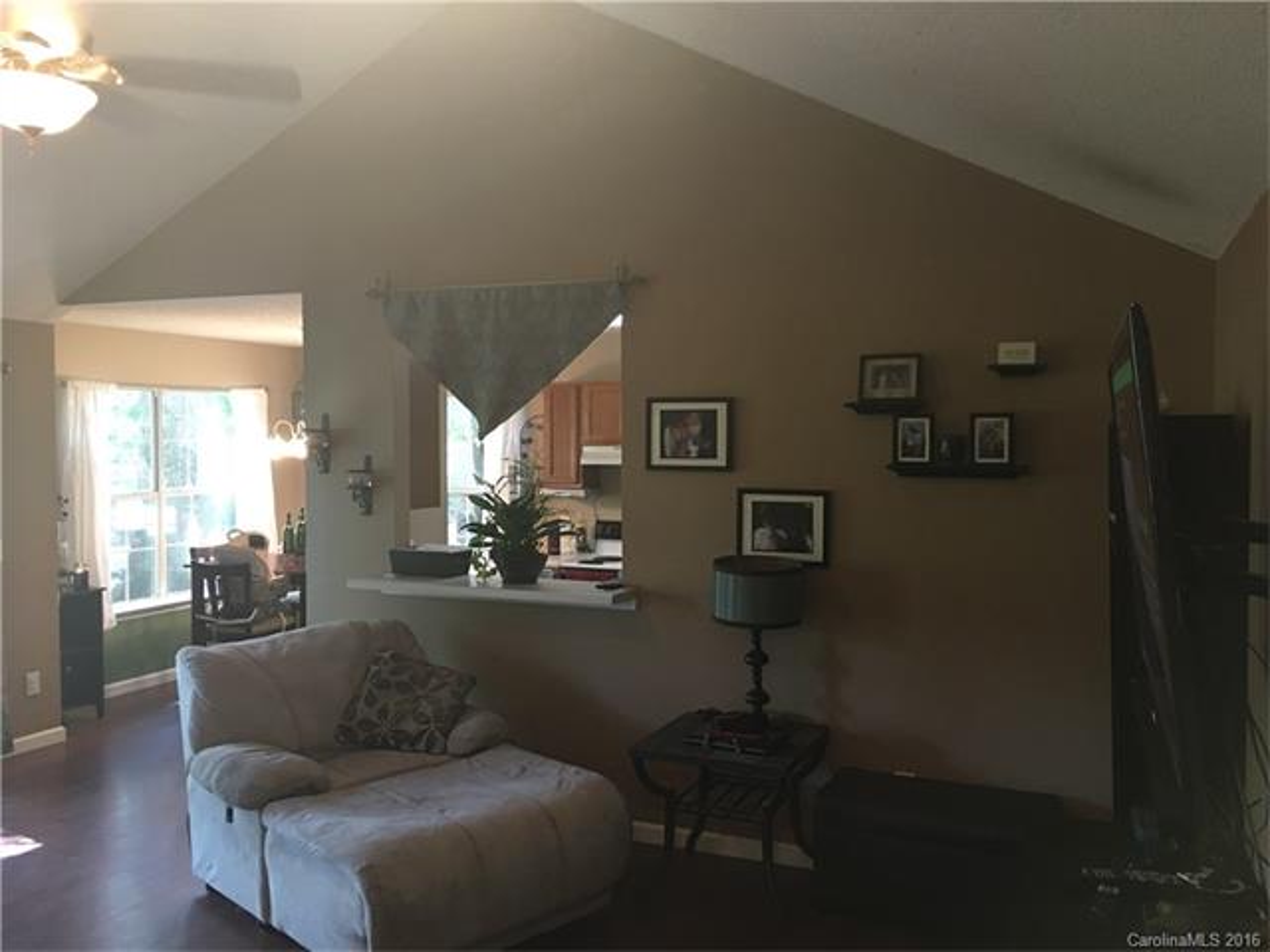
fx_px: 1064
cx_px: 635
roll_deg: -0.4
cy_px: 476
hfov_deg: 61.7
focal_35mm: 29
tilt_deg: +0.9
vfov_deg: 48.2
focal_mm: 4.15
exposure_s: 1/15
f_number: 2.2
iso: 64
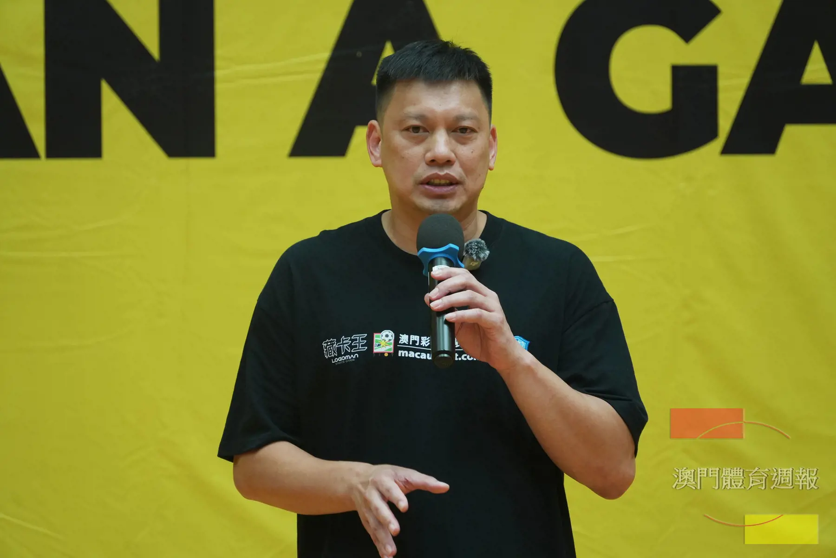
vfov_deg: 6.1
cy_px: 279
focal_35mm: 225
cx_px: 418
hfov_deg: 9.1
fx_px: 5225
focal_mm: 150
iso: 800
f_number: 5.6
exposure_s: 1/100
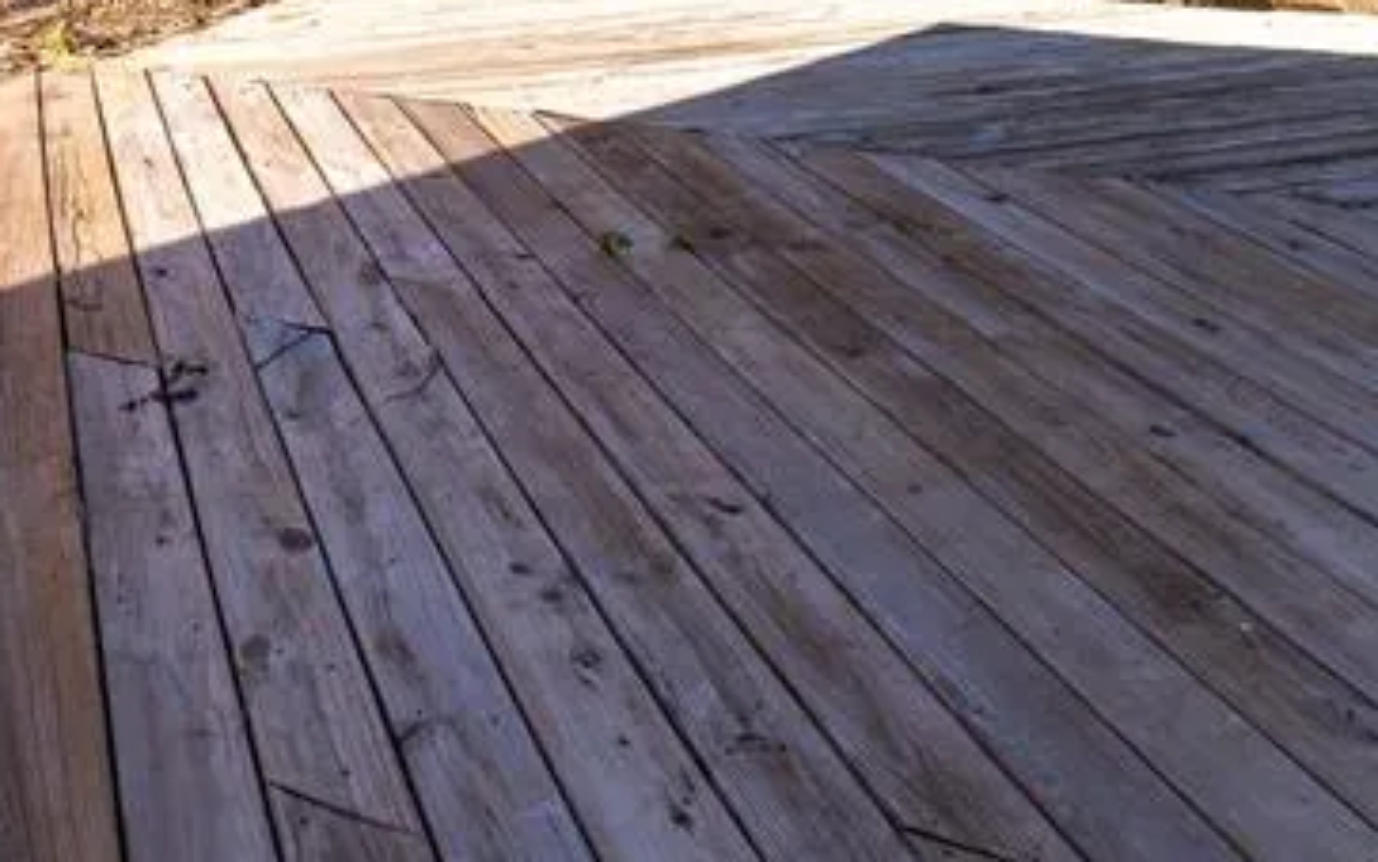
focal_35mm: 47
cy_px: -273
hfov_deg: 42.1
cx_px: 573
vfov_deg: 23.8
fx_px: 1782
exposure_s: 1/1600
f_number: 7.1
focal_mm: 11
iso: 100
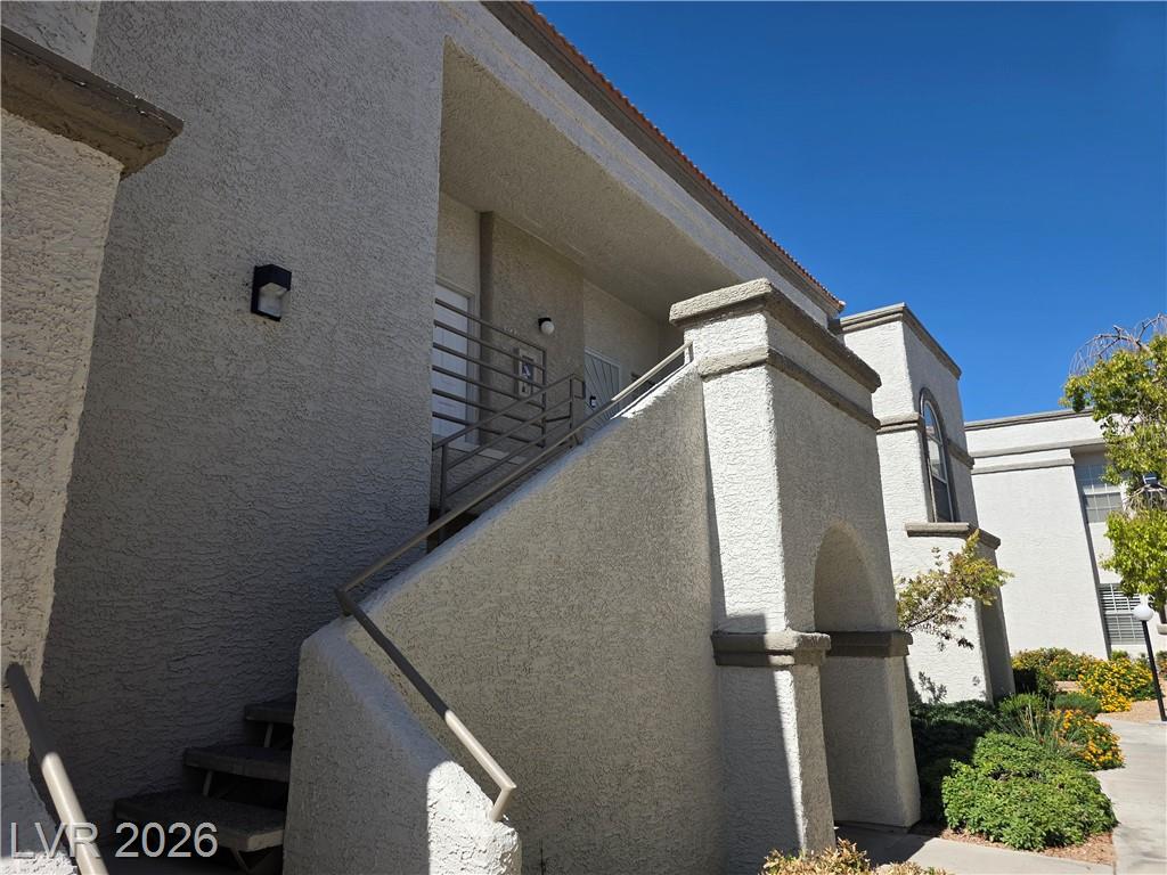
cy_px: 438
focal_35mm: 23
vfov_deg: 58.9
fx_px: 775
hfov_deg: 73.9
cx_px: 584
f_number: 1.7
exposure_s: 1/5778
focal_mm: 6.3
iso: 80
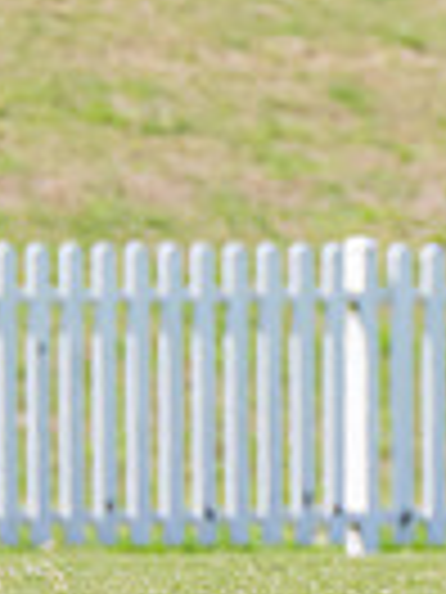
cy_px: -126
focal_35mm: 2147
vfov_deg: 0.9
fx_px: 36883
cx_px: 713
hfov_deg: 0.7
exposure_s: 1/1250
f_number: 9
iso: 800
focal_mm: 420
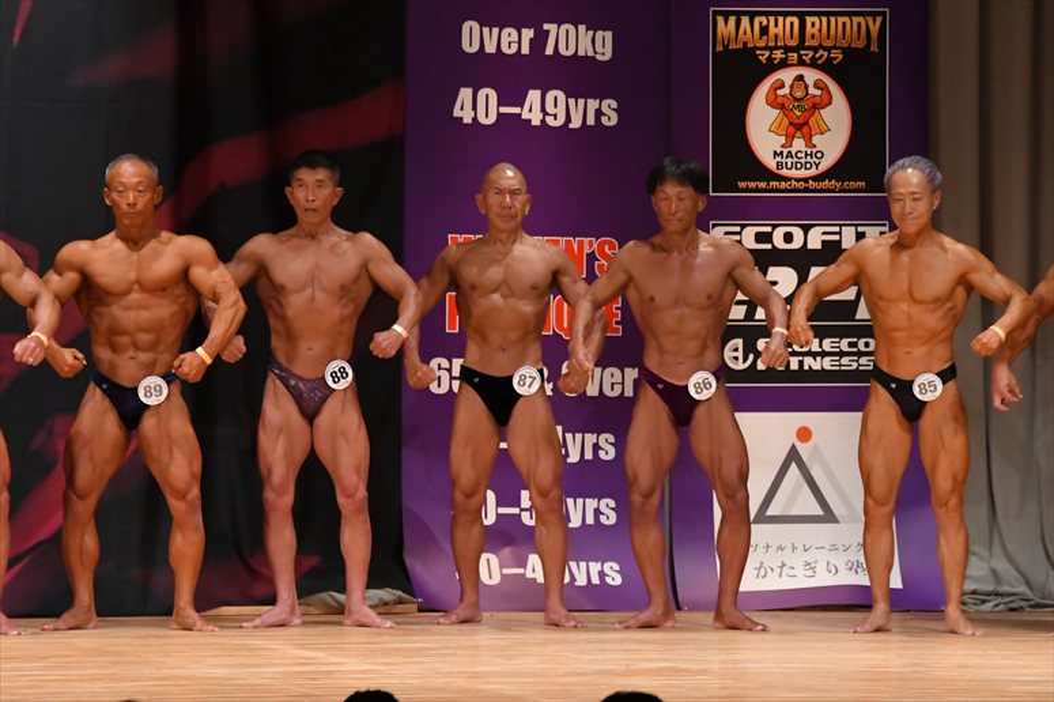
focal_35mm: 270
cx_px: 527
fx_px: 7901
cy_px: 351
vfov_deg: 5.1
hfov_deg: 7.6
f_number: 5.6
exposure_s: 1/400
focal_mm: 180
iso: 6400
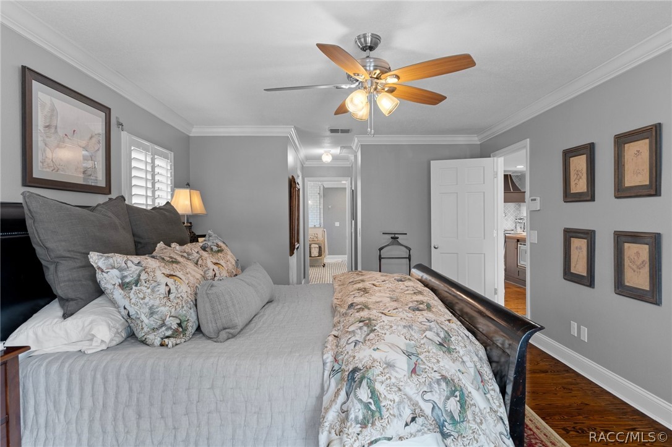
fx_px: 364
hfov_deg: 85.4
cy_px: 224
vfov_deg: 63.2
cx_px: 336
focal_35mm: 20
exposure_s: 1
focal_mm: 13
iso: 320
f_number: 9.5
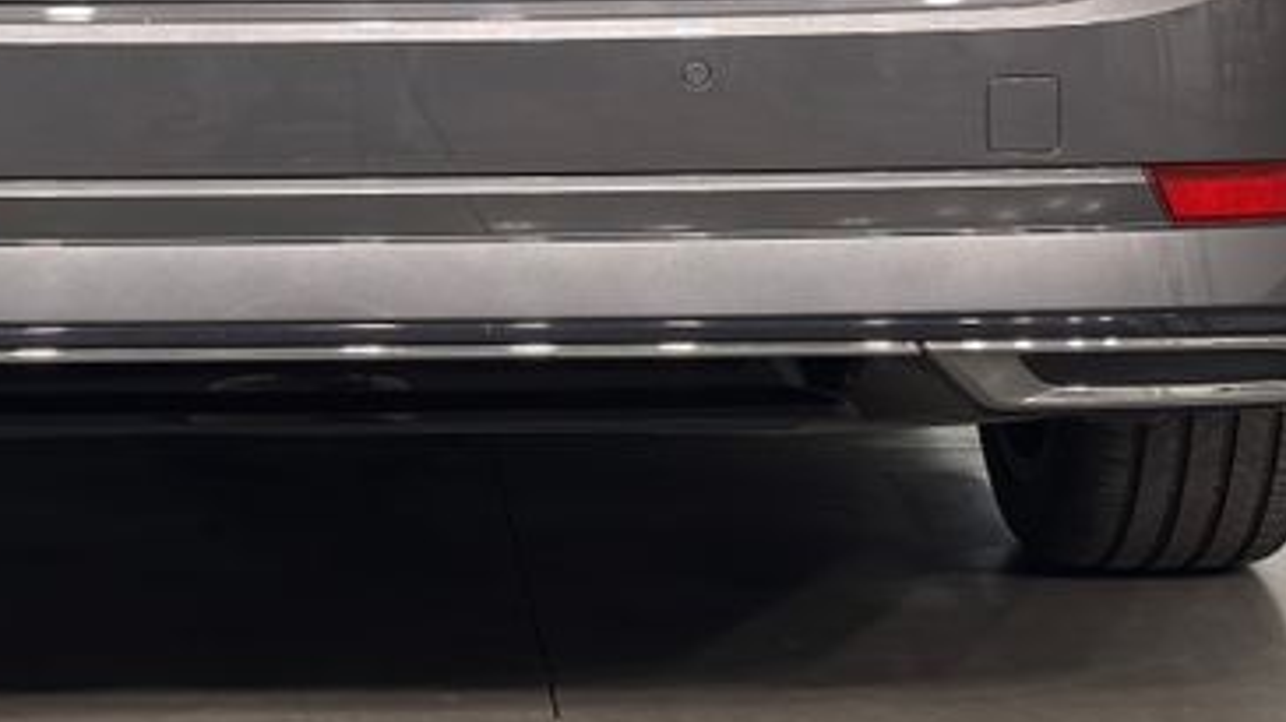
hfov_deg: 19.3
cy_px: -134
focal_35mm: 110
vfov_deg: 10.8
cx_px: 338
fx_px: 3750
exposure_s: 1/100
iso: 50
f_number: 1.78
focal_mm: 6.76
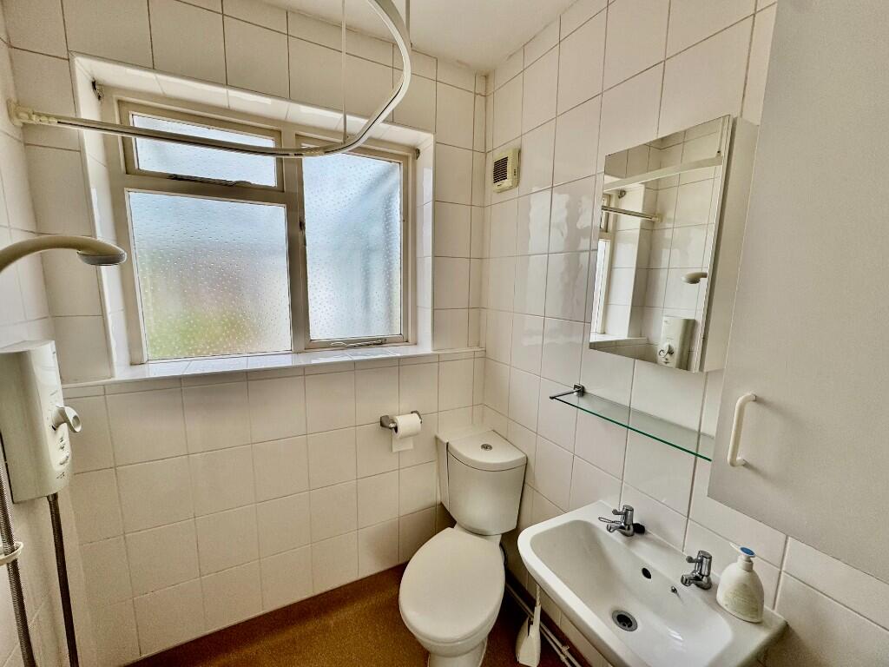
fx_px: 360
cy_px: 334
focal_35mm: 14
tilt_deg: -9.3
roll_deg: -1.2
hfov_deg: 102.1
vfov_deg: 85.7
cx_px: 444
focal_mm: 2.22
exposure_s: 1/182
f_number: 2.2
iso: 40
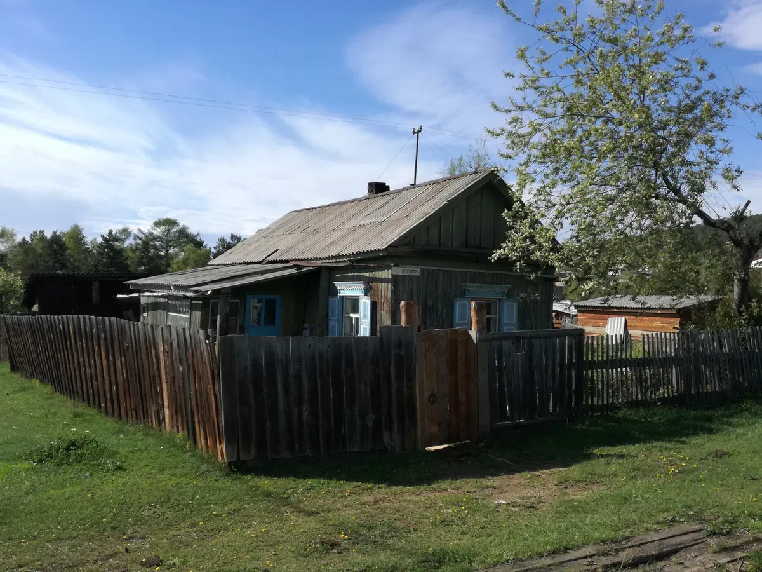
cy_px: 286
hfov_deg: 58.4
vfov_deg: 45.4
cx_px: 381
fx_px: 682
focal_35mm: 31
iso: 50
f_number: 2
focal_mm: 3.79
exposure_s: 1/1264
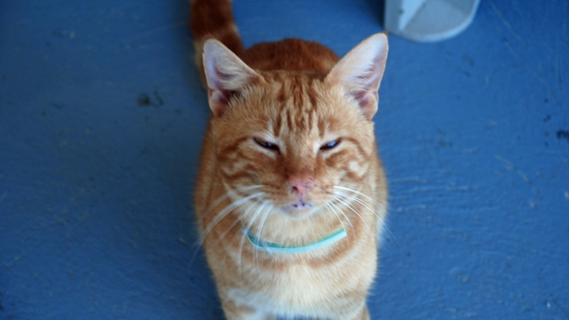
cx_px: 286
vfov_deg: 8.4
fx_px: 2188
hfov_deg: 14.8
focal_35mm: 145
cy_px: 149
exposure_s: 1/20
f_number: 5.6
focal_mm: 90
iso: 100
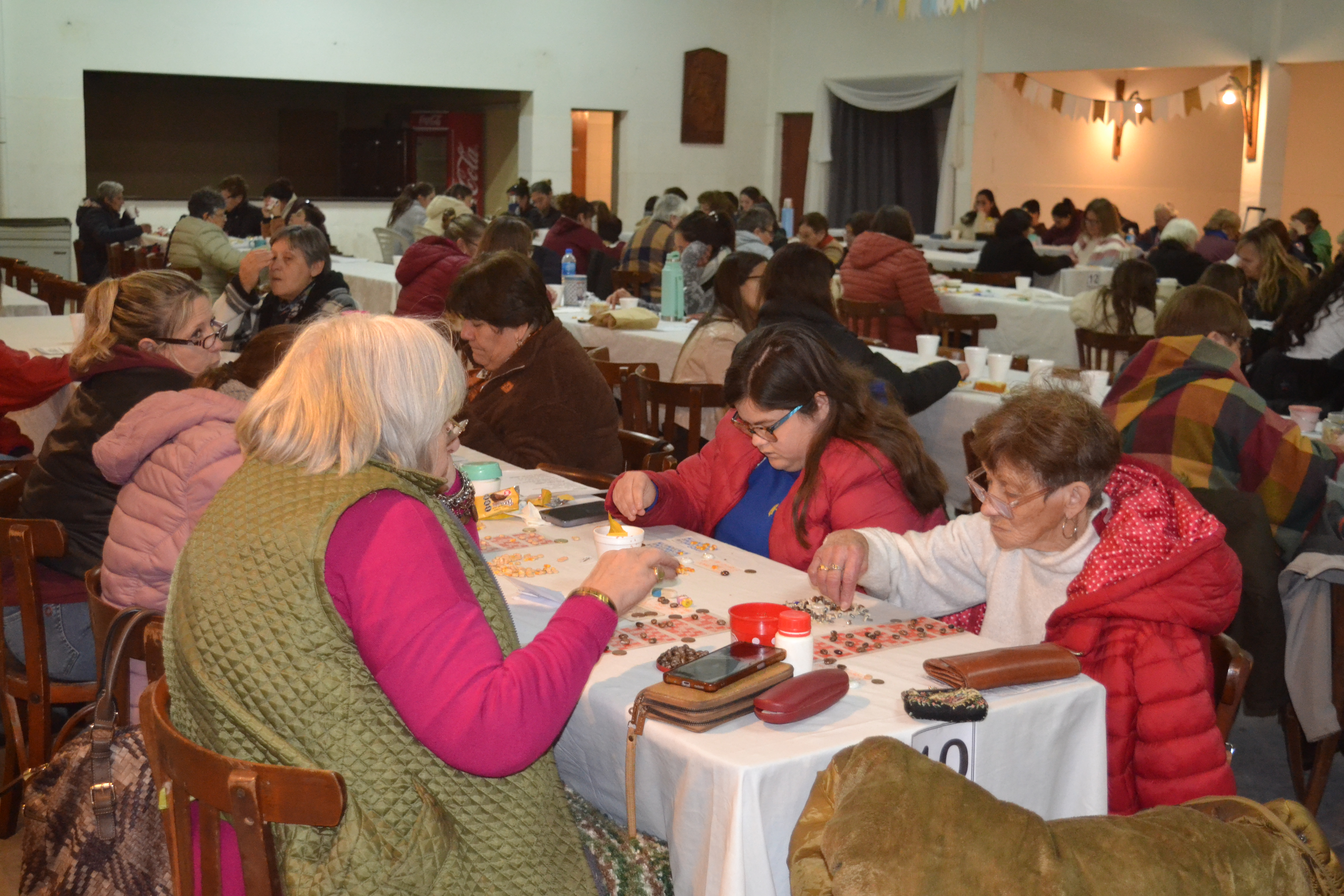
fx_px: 1624
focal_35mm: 44
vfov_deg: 30.8
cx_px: 672
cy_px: 448
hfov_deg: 45.0
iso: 2500
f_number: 4.2
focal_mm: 29
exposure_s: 1/60
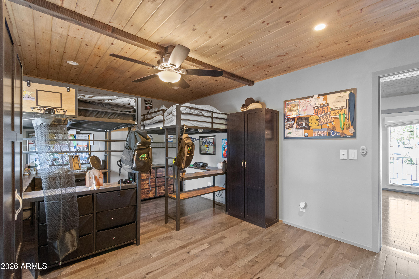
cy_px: 140
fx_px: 175
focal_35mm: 15
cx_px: 210
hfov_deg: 100.4
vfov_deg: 77.3
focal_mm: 10
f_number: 8
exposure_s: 1/1.25
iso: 800
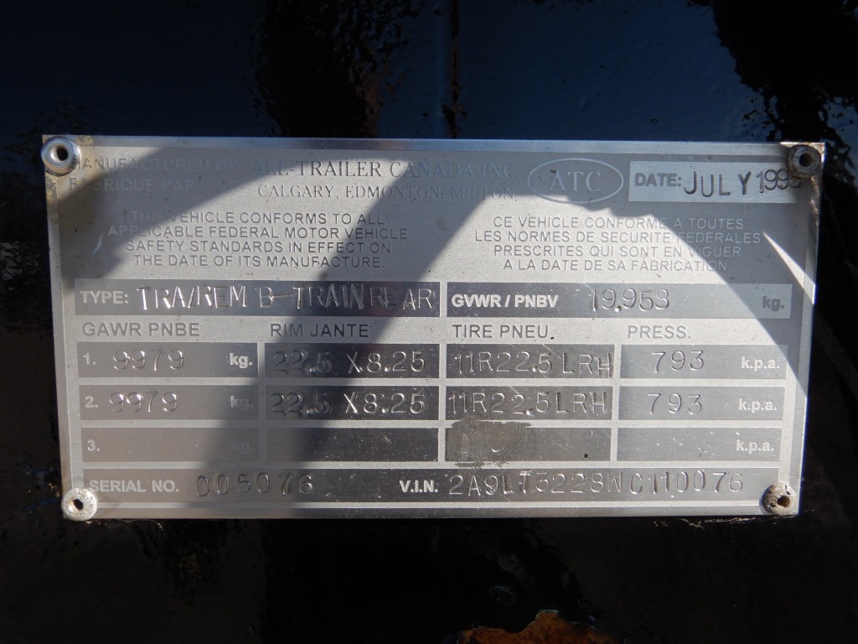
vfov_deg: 56.8
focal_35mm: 24
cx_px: 429
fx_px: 595
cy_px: 322
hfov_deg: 71.6
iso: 125
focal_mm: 4.3
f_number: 4.1
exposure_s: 1/800
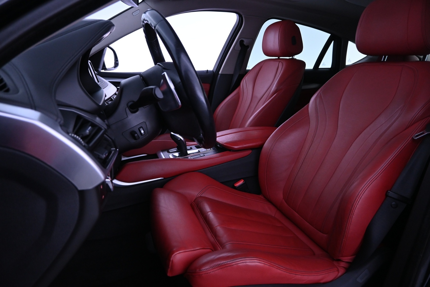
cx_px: 215
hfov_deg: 73.7
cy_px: 144
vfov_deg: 53.1
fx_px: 287
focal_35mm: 24
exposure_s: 1/25
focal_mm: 16
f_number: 3.5
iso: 1800
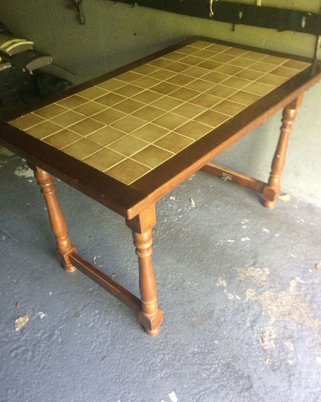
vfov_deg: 57.1
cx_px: 161
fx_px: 368
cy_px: 213
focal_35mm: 31
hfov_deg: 47.1
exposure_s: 1/33
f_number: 2.2
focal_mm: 4.15
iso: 250
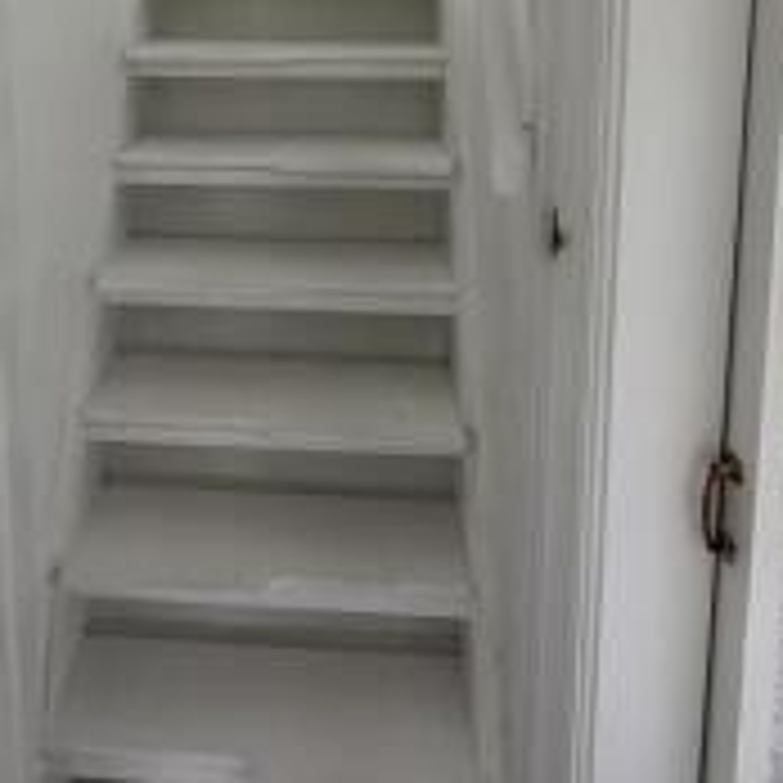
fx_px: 793
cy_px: 38
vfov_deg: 46.0
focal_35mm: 31
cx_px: 288
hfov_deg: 51.9
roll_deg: -1.1
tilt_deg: -6.9
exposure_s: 1/99
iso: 64
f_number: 2.2
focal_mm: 2.22
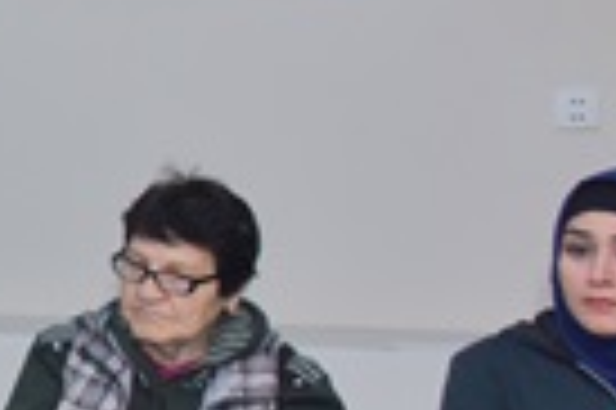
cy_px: 52
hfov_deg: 12.2
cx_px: -787
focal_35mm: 140
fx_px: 2393
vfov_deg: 9.7
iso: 1250
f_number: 6.3
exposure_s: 1/160
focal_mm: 30
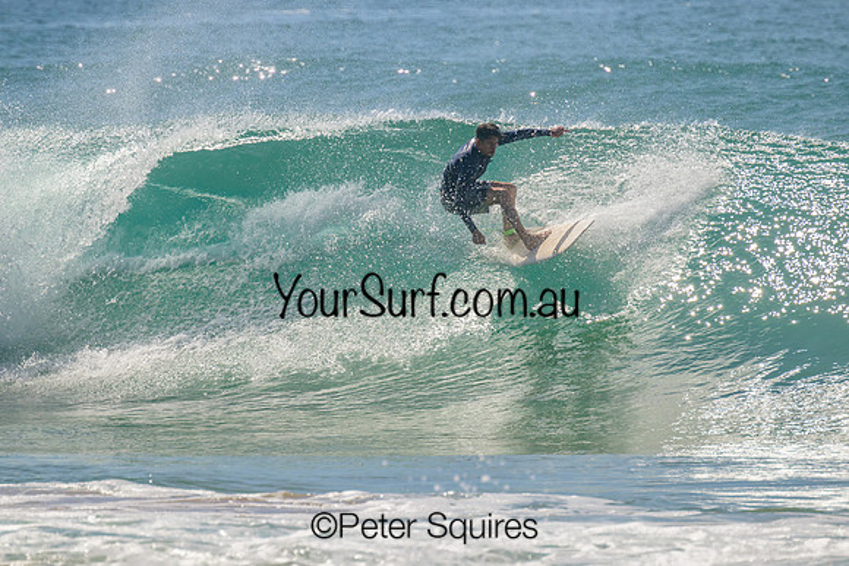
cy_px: 242
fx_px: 18894
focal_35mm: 801
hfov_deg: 2.6
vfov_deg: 1.7
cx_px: 430
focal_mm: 700
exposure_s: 1/2000
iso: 400
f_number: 11
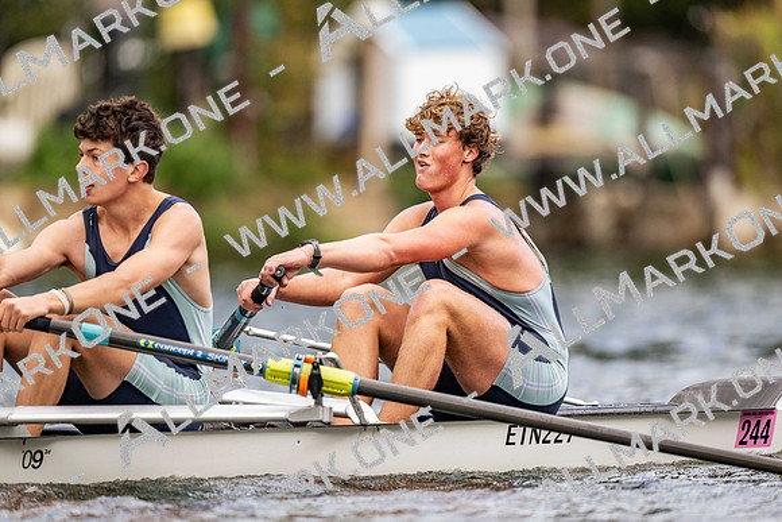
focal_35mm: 600
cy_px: 261
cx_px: 391
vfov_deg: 2.3
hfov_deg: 3.4
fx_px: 13042
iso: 560
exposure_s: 1/2500
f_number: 4
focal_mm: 600
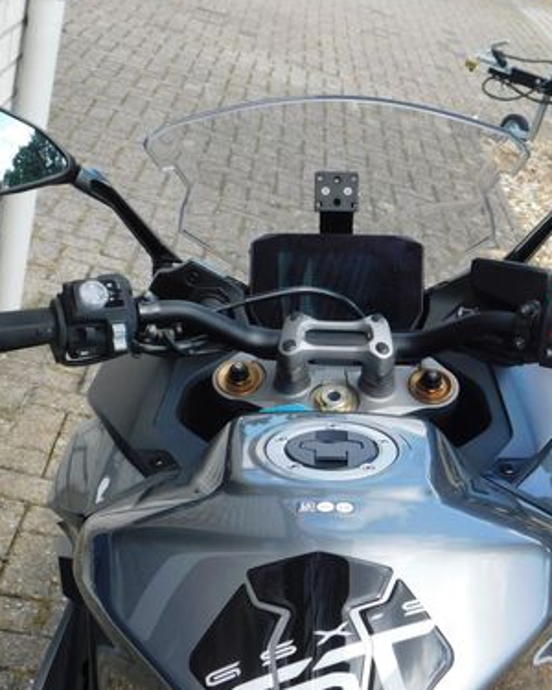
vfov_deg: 31.4
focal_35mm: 60
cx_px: 333
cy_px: 390
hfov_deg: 25.3
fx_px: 1225
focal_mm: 6.3
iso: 125
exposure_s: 1/320
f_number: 3.5
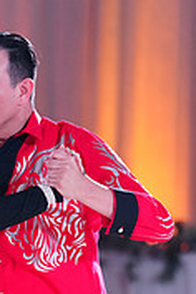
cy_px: 397
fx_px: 3585
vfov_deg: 4.7
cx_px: -39
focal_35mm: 439
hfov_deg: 3.1
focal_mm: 134
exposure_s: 1/500
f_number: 2.8
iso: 2000
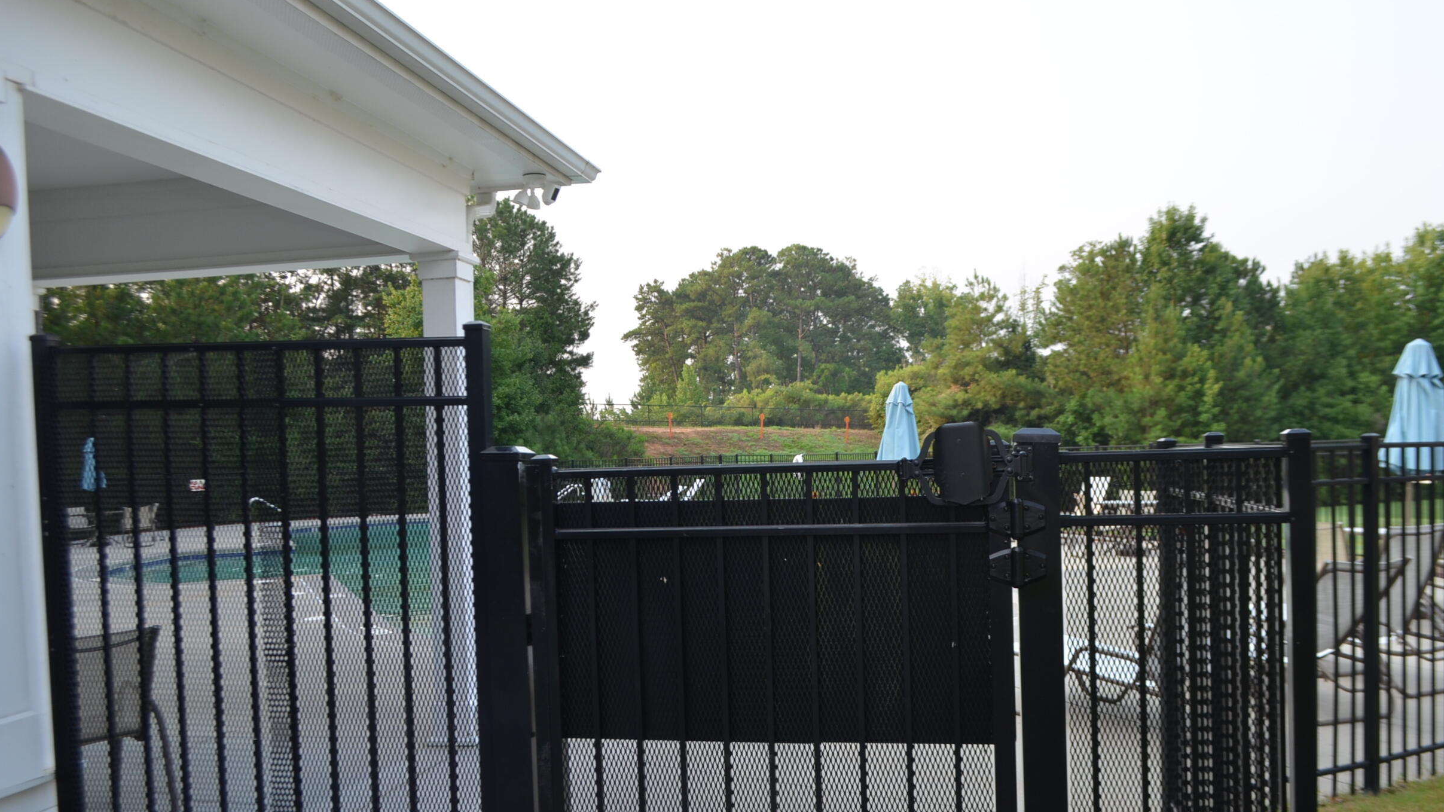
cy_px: 480
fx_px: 1225
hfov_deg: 61.0
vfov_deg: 36.6
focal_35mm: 32
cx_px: 724
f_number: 6.3
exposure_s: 1/160
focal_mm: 20
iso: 200
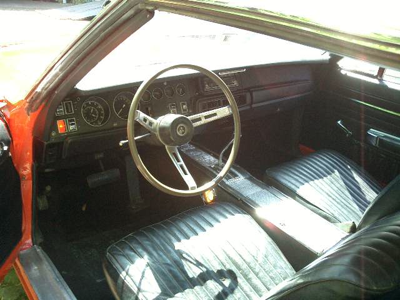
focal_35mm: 35
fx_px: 404
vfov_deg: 40.7
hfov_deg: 52.6
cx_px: 200
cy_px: 150
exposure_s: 1/60
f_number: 4.2
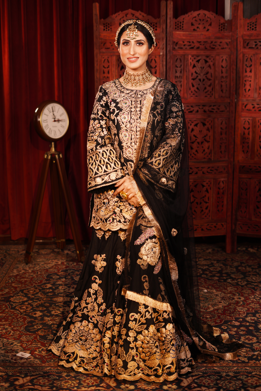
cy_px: 196
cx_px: 130
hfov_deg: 27.0
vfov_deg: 39.6
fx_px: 544
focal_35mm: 50
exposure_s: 1/100
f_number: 2.5
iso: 320
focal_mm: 50
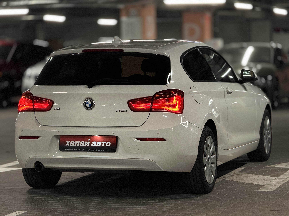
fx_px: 1002
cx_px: 144
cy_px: 108
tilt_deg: -2.3
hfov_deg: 16.4
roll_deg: +1.1
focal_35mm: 120
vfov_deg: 12.3
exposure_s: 1/50
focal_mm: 15.66
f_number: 2.8
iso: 160
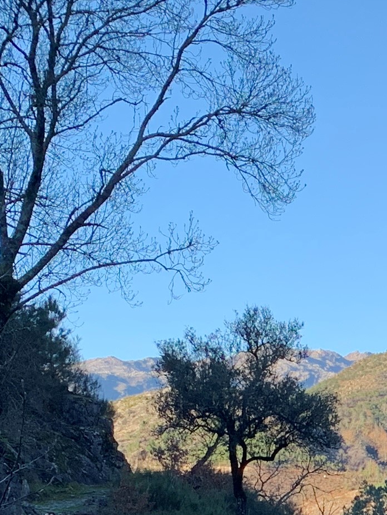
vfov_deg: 16.6
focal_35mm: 113
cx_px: 605
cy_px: 644
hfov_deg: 12.4
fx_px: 1684
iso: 25
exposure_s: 1/276
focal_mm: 4.25
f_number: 1.8
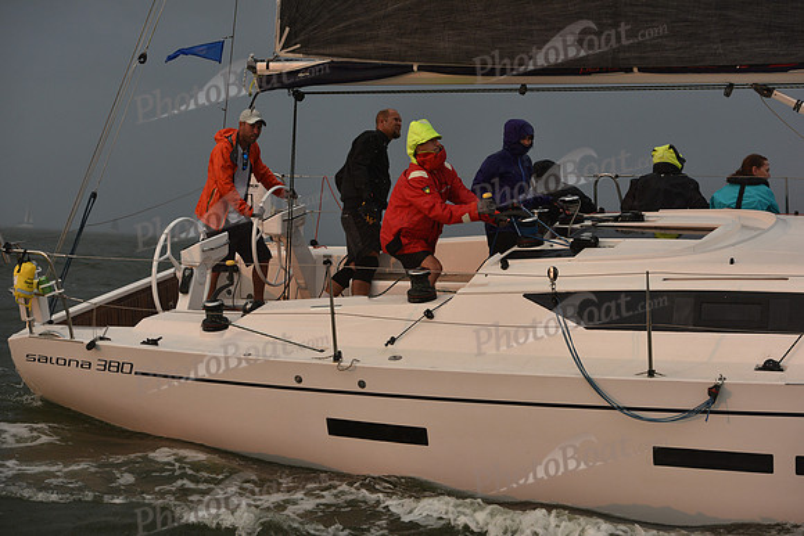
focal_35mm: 85
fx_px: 1899
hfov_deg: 23.9
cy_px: 268
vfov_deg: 16.1
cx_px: 402
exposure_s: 1/500
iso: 400
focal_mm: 85
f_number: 5
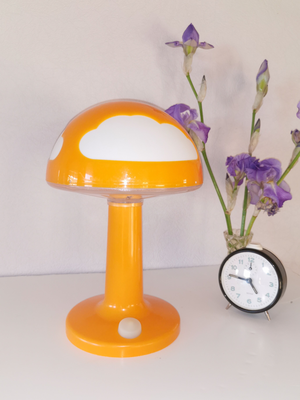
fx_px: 347
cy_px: 200
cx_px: 150
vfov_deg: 60.0
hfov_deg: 46.8
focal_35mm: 30
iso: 100
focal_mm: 5.58
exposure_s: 1/100
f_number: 1.8
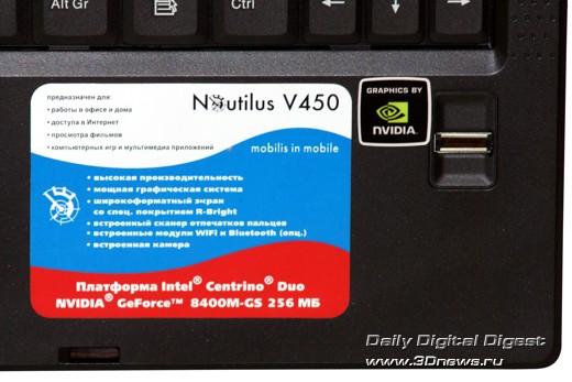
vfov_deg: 4.6
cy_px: 191
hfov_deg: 6.9
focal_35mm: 300
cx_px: 286
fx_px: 4768
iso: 200
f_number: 7.1
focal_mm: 200
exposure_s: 1/125
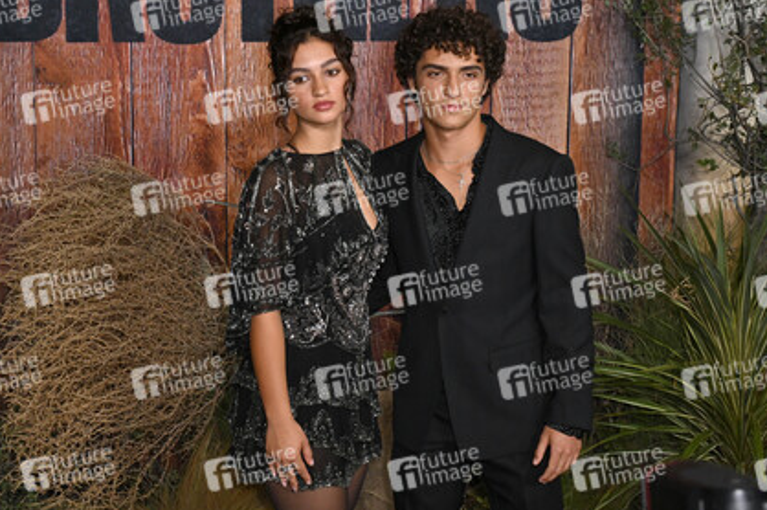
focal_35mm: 41
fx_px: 873
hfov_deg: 47.4
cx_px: 386
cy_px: 240
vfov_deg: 32.6
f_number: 7.1
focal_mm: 38
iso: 1000
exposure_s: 1/250
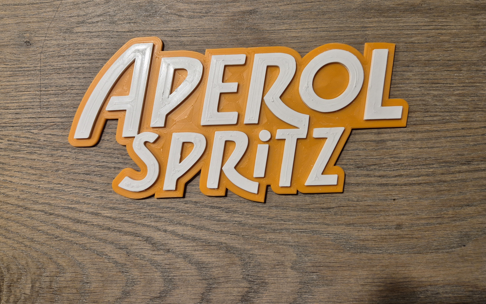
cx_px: 238
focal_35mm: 25
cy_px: 126
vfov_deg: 49.1
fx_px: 331
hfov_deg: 72.5
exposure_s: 1/100
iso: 250
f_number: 1.8
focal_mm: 5.4
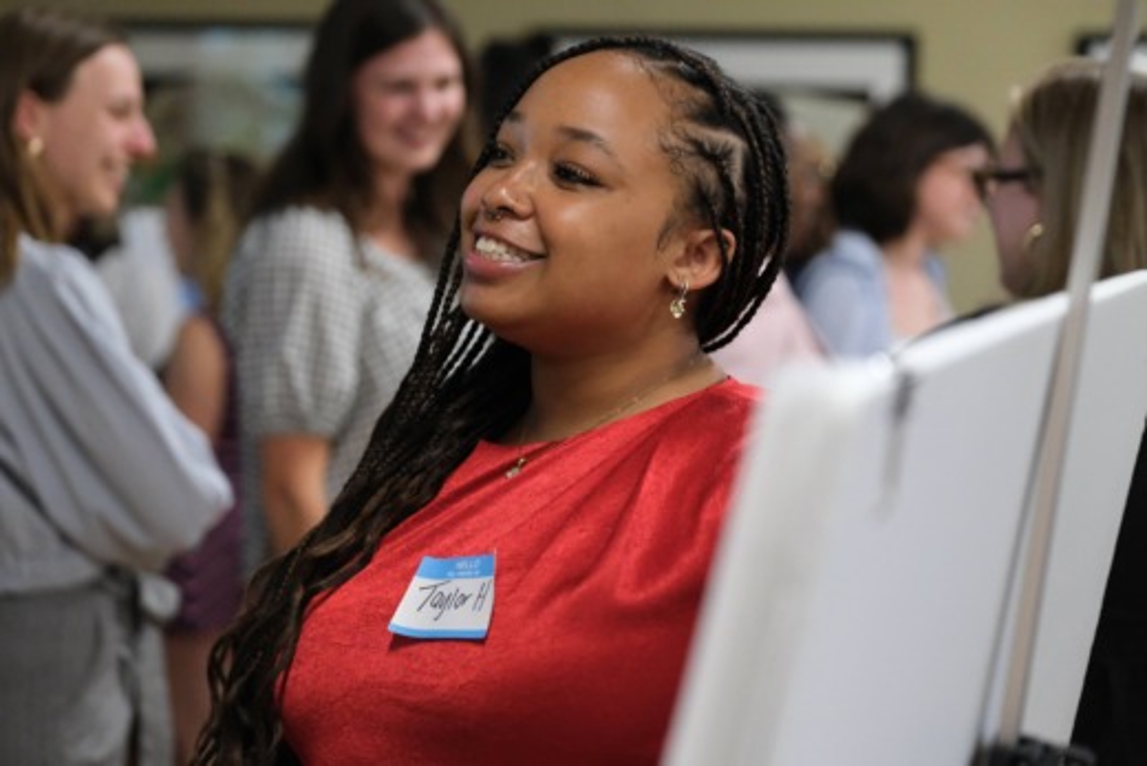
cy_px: 383
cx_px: 574
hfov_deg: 19.1
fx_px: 3410
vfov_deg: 12.8
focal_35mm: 107
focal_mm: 71.5
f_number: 2.8
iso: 6400
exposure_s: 1/550
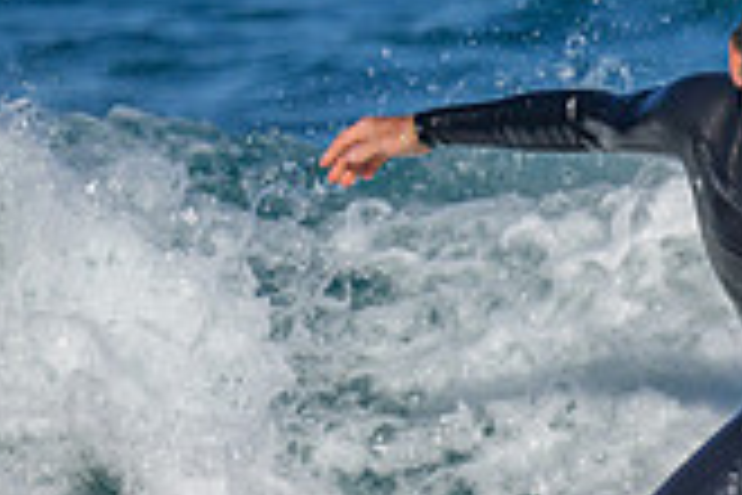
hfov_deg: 0.5
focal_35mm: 3865
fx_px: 79656
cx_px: 1245
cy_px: 369
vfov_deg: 0.4
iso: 360
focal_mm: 800
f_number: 8
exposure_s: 1/2000
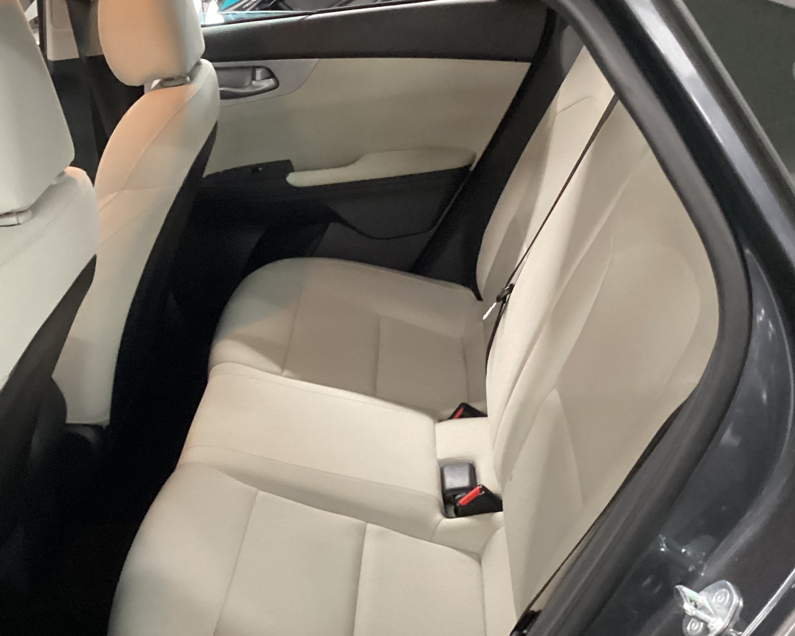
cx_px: 258
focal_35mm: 47
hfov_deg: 39.0
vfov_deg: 32.0
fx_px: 1106
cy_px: 395
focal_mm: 3.3
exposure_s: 1/25
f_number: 2.4
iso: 500
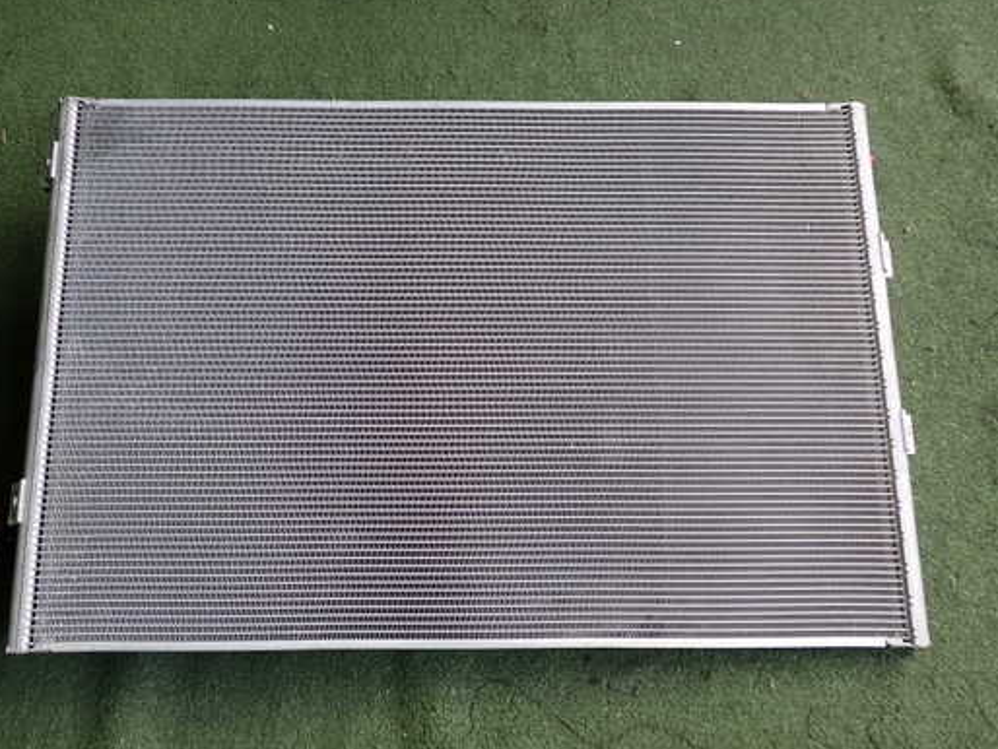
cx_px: 445
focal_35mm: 35
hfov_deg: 52.5
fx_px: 1010
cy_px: 378
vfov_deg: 40.7
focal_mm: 5.4
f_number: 2.3
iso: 200
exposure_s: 1/125
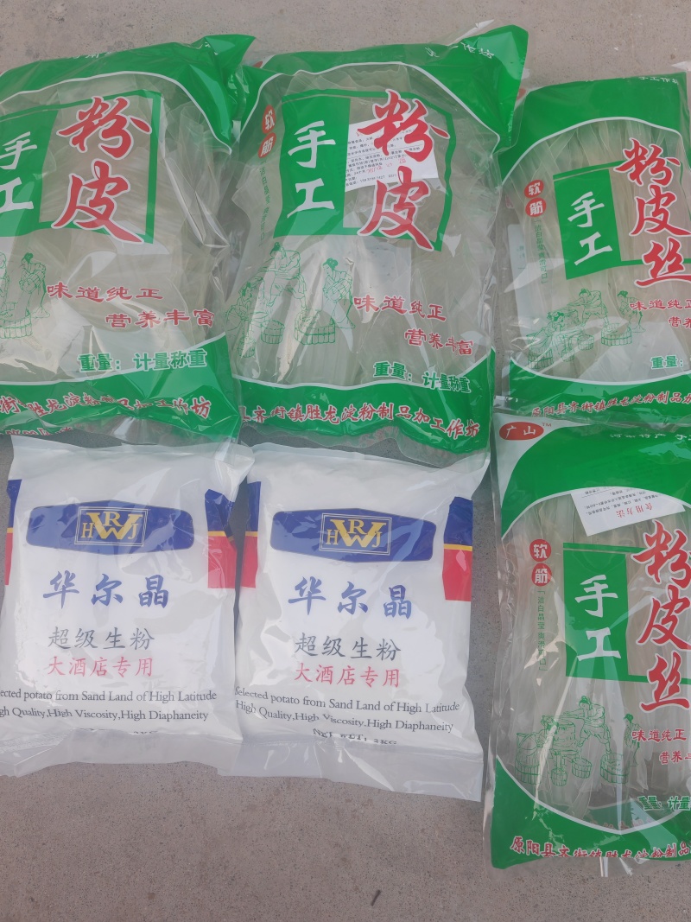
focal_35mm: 27
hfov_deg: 51.3
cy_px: 461
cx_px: 346
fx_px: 719
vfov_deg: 65.3
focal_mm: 7.62
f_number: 1.6
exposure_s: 1/93
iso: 64
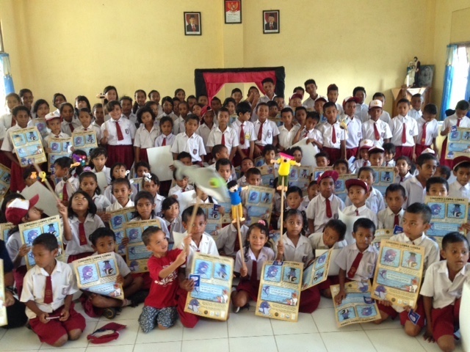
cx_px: 235
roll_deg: +0.2
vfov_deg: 42.9
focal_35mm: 33
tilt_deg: -10.1
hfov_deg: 55.4
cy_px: 176
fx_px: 448
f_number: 2.4
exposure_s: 1/20
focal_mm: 4.12
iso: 200
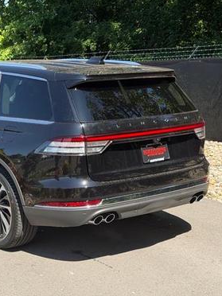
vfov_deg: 29.8
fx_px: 556
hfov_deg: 22.1
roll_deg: +4.6
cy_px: 147
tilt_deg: -8.0
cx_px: 25
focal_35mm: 65
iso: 80
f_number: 1.78
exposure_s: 1/1931
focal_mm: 6.76
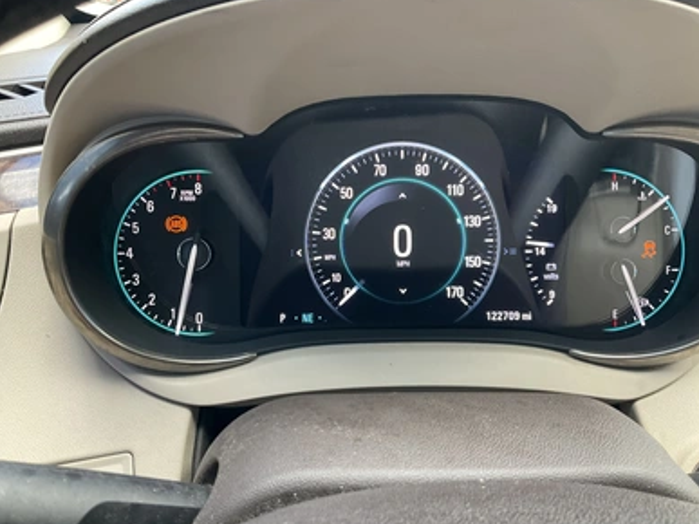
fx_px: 606
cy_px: 258
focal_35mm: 30
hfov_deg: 60.0
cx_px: 359
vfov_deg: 46.8
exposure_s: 1/40
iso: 80
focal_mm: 3
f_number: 1.8
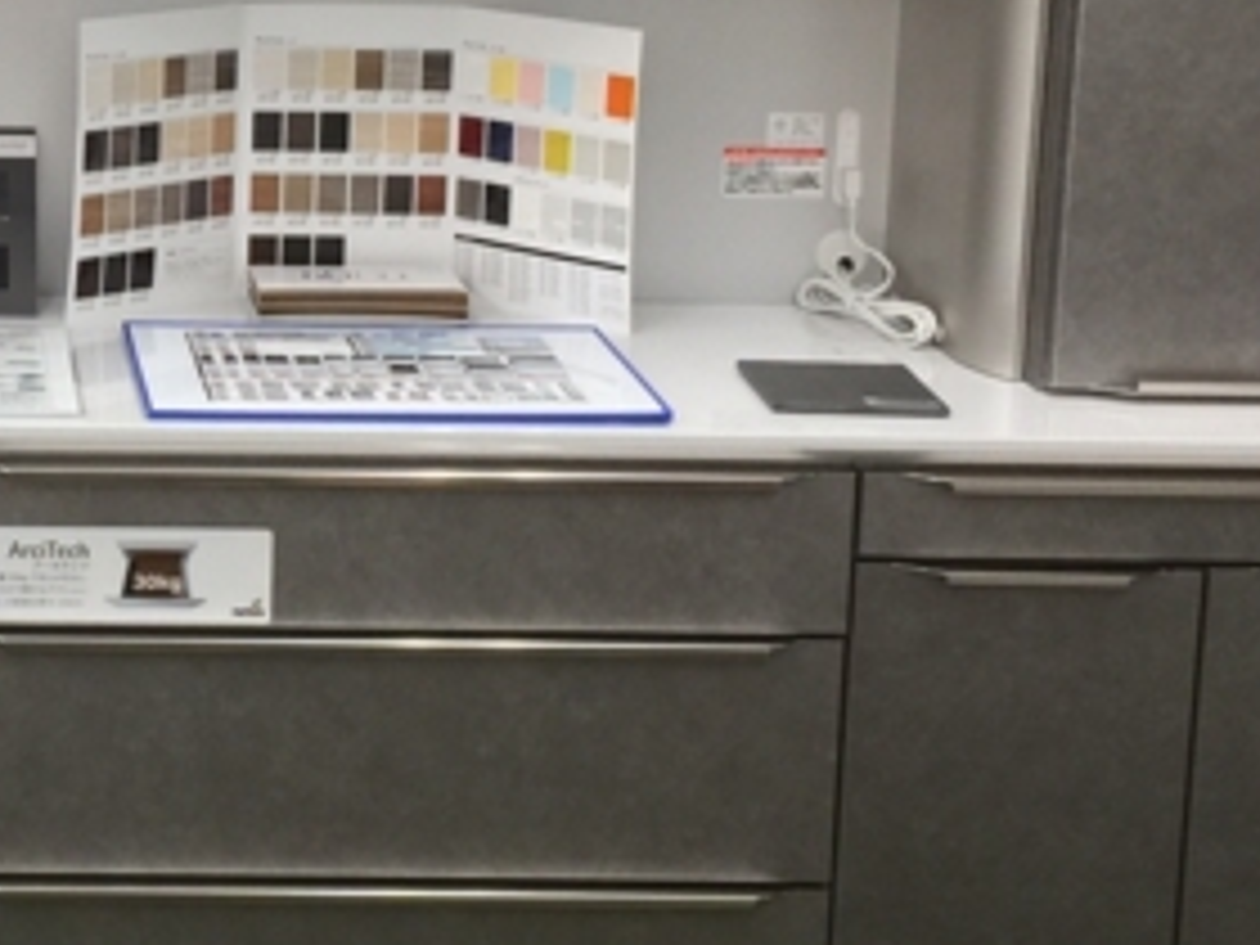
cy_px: 104
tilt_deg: -7.7
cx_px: -50
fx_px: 3021
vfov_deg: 17.5
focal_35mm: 83
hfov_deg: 22.5
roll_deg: -0.8
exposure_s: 1/30
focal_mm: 4.15
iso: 32
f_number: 2.2
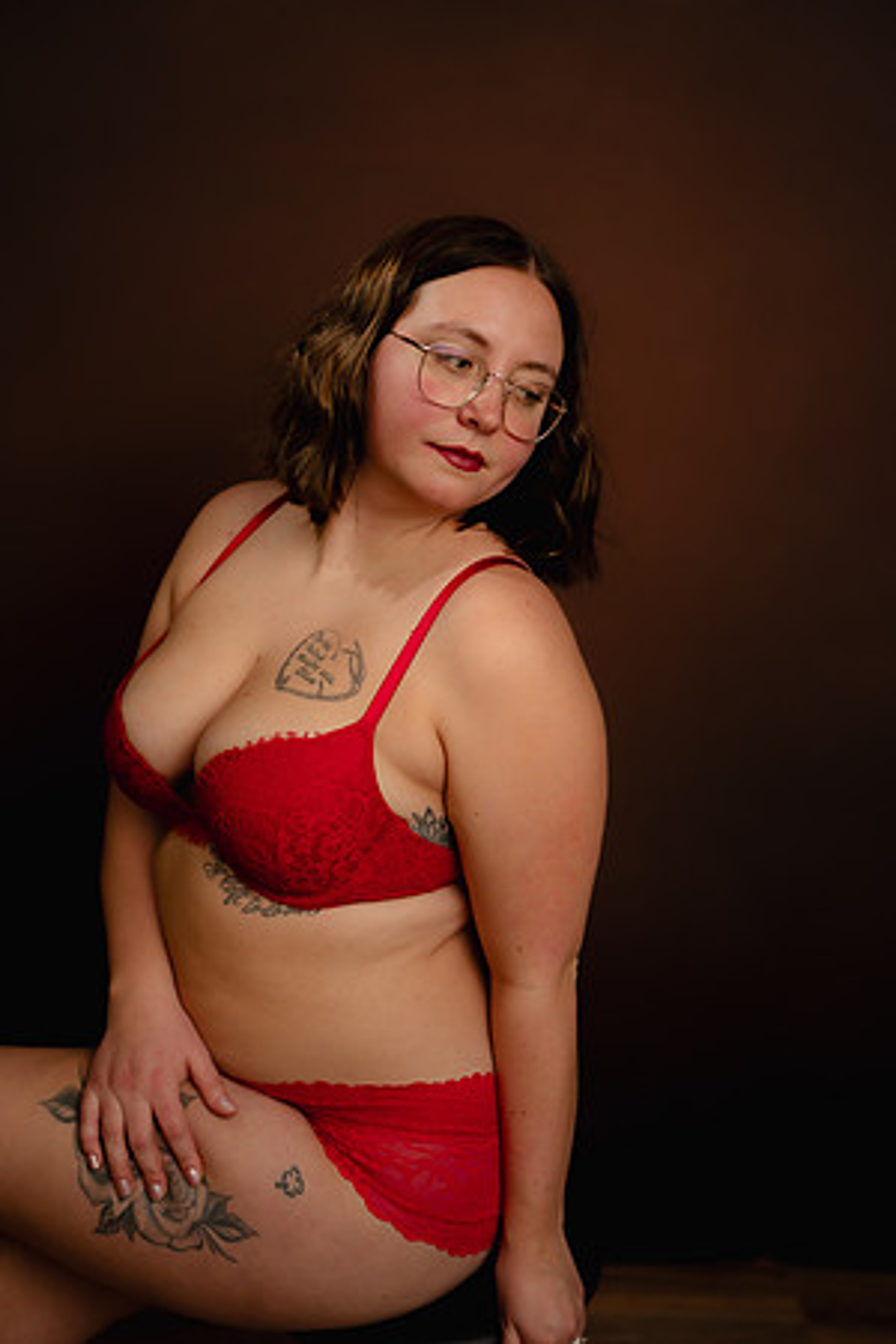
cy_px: 672
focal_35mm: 47
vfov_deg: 41.9
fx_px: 1755
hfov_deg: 28.6
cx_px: 448
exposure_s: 1/160
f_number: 2.2
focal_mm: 47
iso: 100
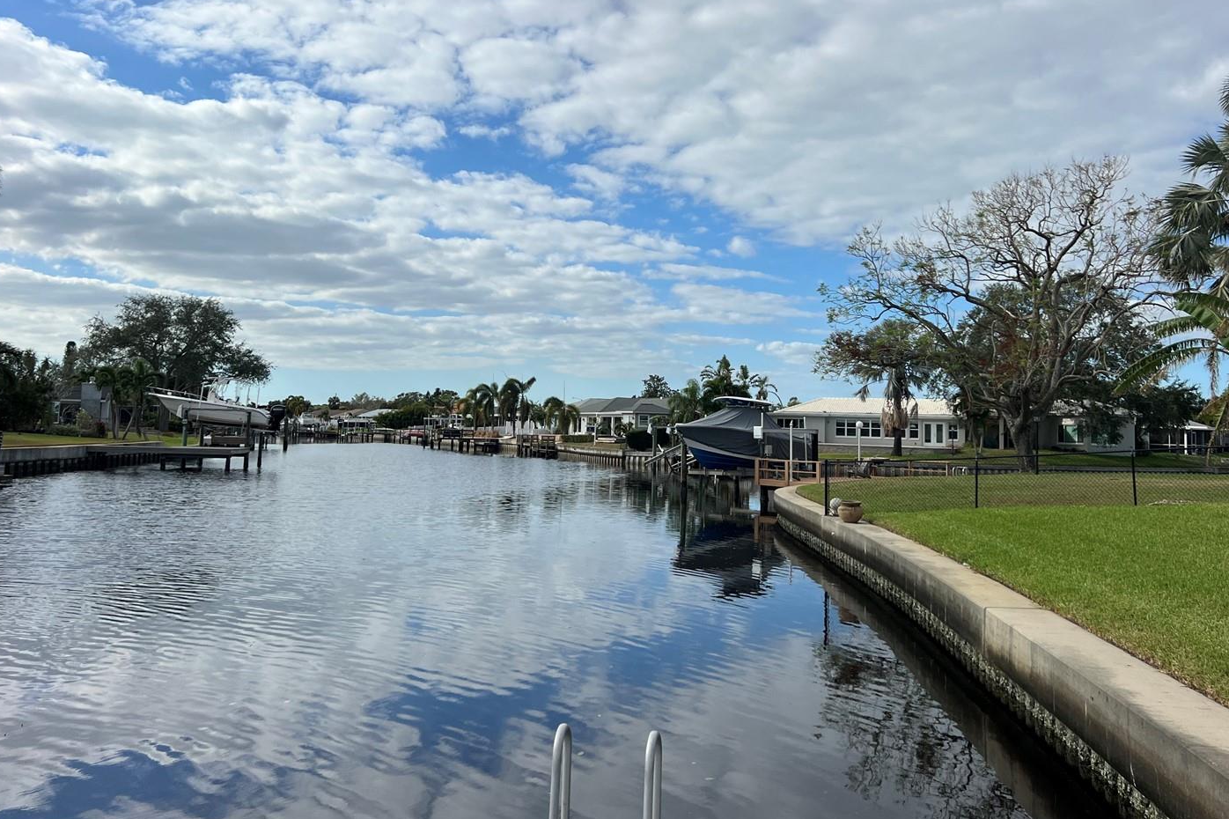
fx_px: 1058
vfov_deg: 42.2
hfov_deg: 60.3
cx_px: 609
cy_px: 352
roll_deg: +0.4
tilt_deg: +5.4
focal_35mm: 31
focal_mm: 5.7
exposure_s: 1/8000
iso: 50
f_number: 1.5
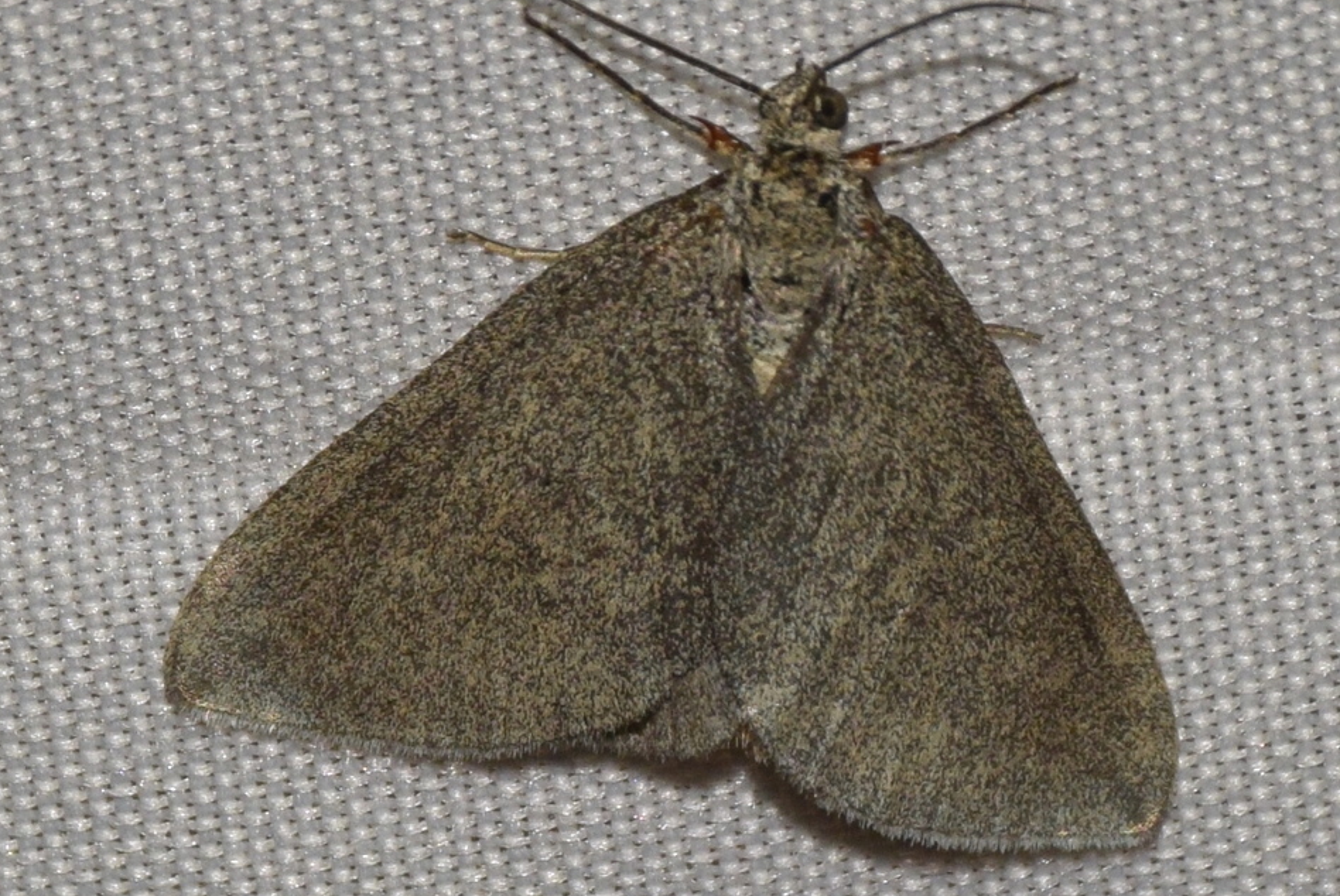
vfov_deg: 6.5
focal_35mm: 212
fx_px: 7898
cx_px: 665
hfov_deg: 9.7
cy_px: 445
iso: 400
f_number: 10
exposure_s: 1/160
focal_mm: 140
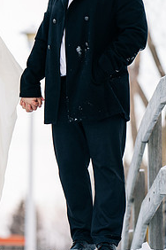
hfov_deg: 4.4
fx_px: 2151
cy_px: 92
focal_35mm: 311
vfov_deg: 6.6
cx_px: 0
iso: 64
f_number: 2.8
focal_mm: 151
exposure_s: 1/160
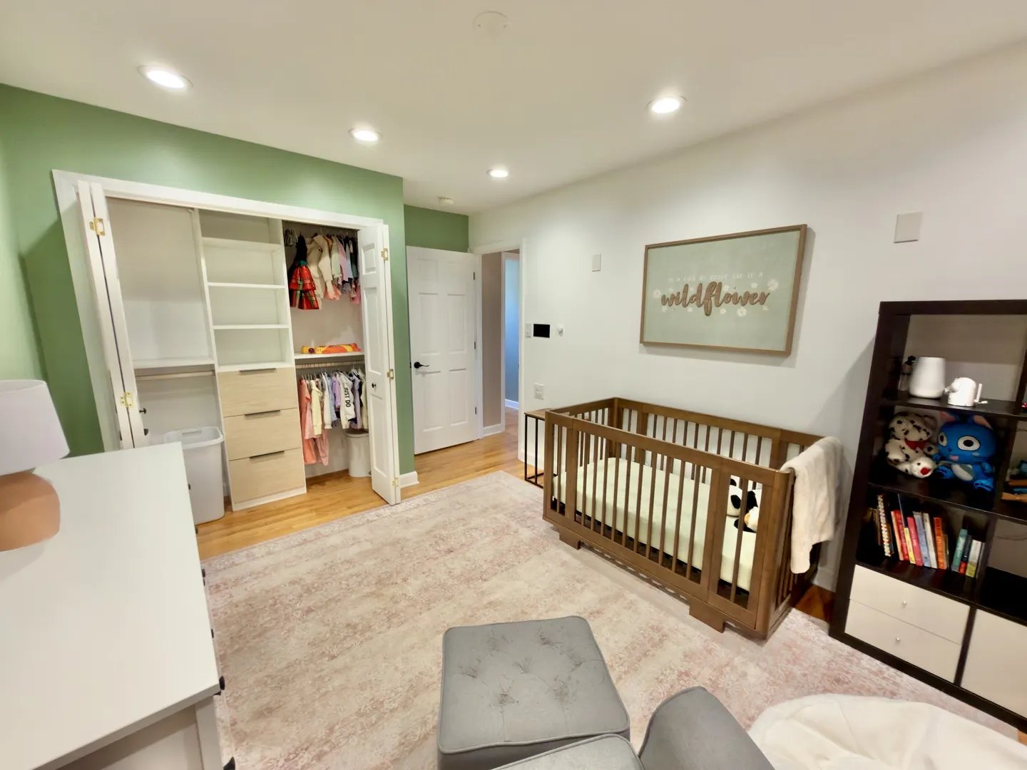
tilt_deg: -9.3
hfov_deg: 102.1
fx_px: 415
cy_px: 385
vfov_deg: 85.7
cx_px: 514
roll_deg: -0.4
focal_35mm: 14
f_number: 2.2
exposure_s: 1/30
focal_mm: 2.22
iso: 80
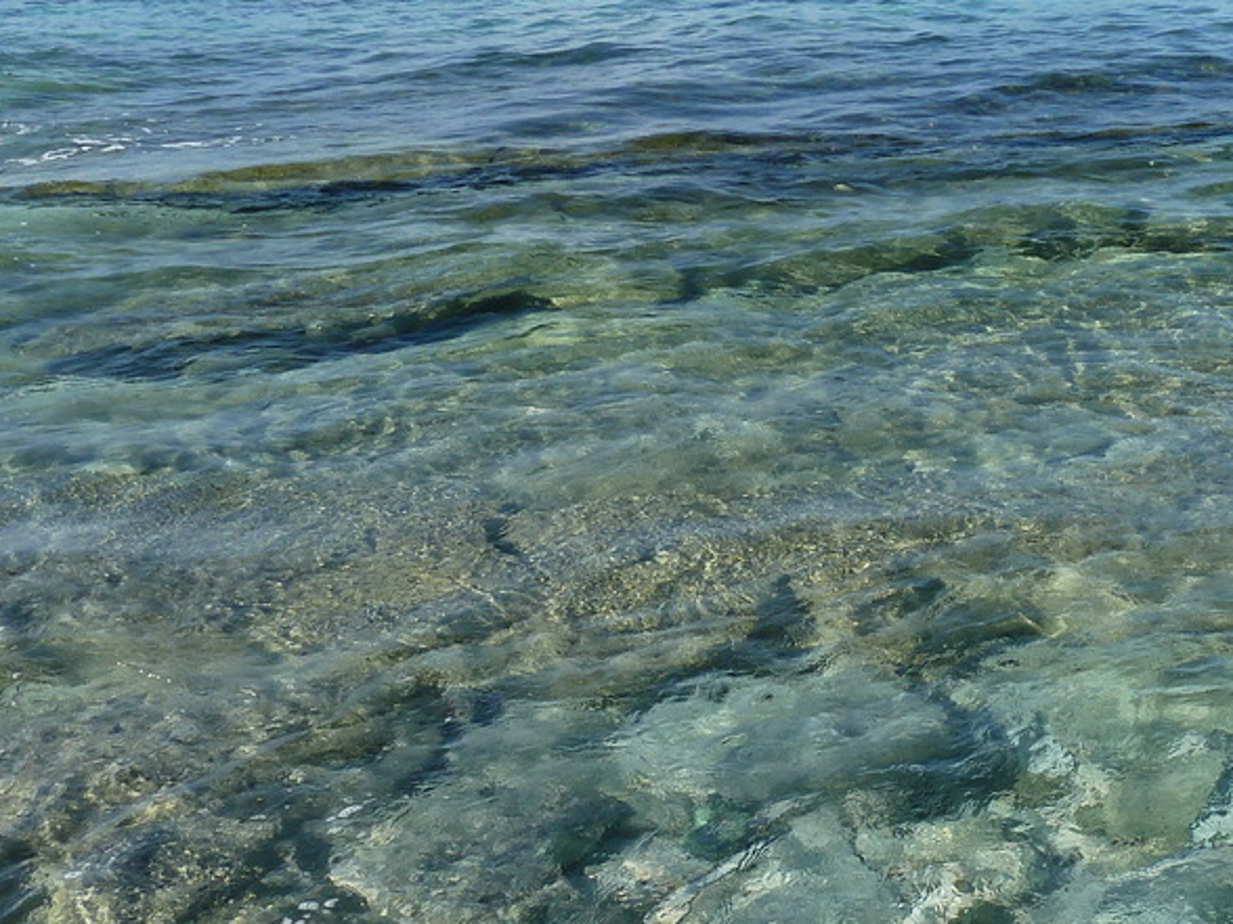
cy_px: 532
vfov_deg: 28.5
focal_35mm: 51
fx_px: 1817
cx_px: 994
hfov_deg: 36.2
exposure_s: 1/400
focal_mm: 4.1
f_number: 4
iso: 80
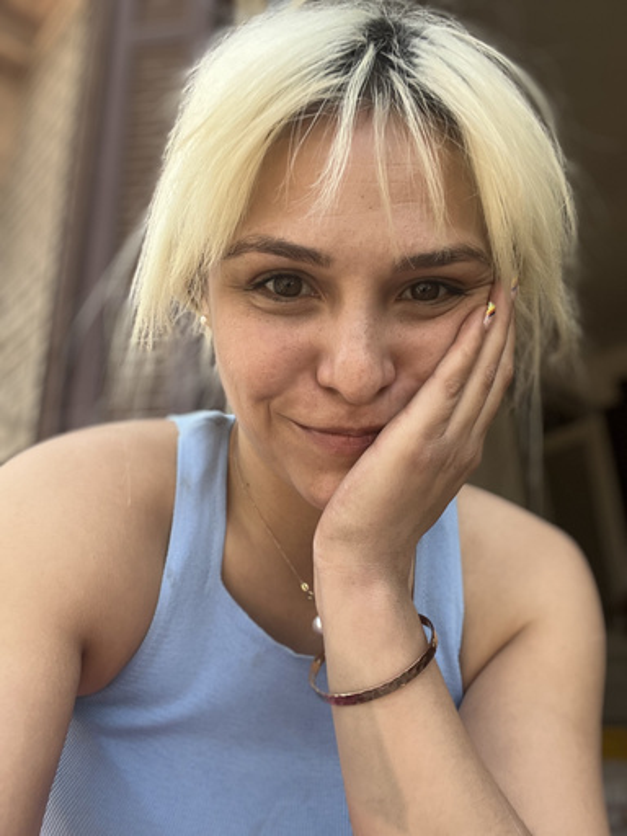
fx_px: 725
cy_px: 418
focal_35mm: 30
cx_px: 314
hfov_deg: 46.8
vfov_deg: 60.0
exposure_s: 1/121
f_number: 2.2
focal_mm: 2.71
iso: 25
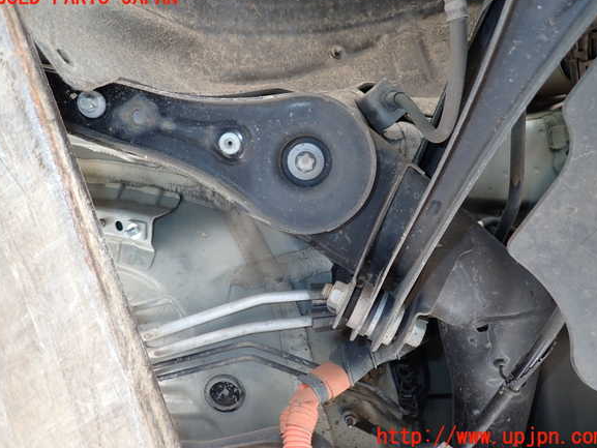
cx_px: 300
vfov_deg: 53.1
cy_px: 217
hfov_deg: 67.3
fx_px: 448
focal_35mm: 26
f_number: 2
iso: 160
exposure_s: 1/60
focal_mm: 4.5
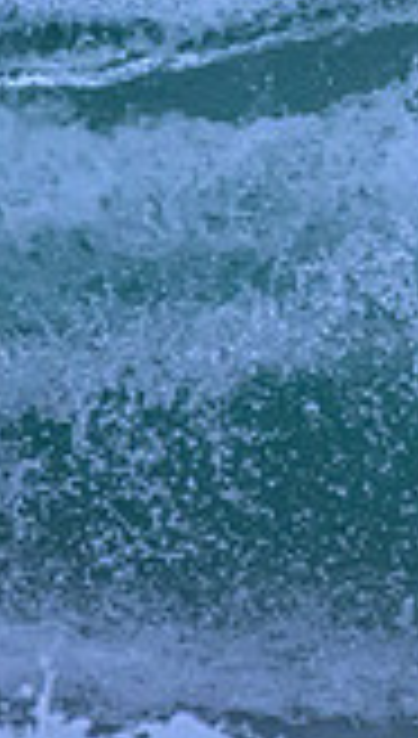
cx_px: 998
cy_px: 74
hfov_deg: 0.4
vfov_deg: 0.6
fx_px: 65116
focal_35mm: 3325
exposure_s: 1/500
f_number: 11
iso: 8000
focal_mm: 900
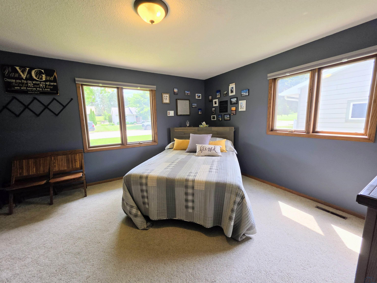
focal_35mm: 13
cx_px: 188
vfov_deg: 89.9
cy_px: 142
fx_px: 142
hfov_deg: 106.2
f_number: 1.9
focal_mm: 2.2
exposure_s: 1/120
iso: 40
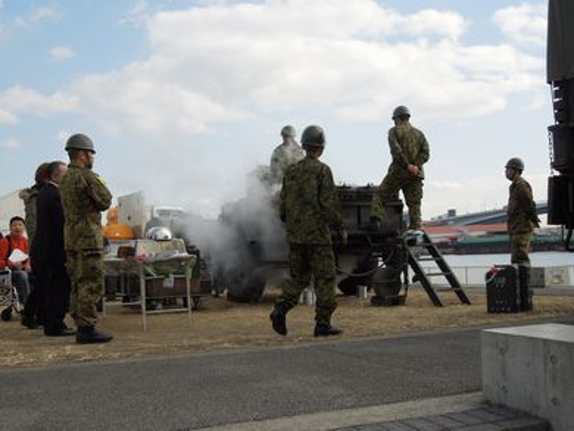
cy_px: 216
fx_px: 713
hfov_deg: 43.8
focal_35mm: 43
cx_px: 287
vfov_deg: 33.6
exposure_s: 1/640
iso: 100
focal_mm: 7.8
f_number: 3.9
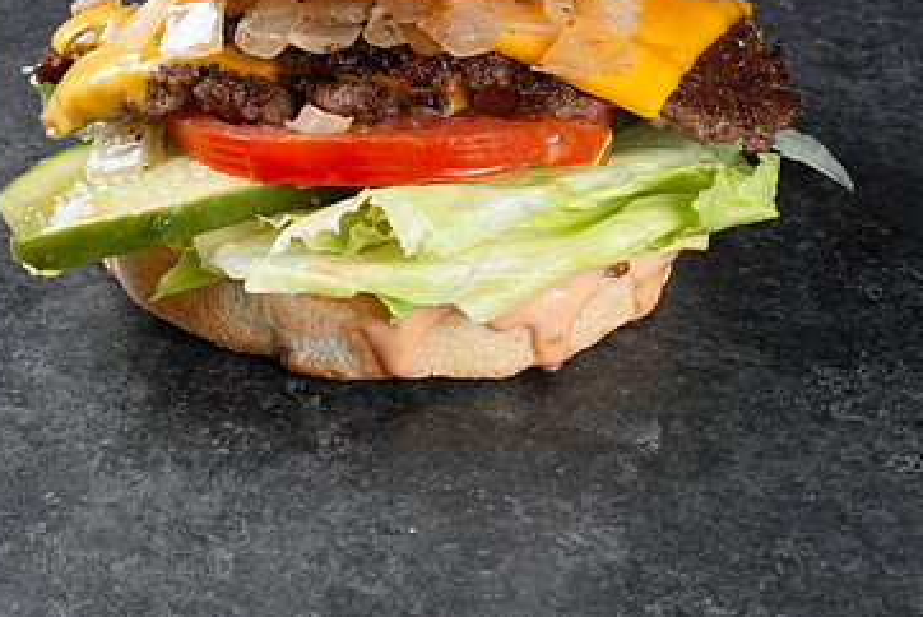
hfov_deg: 20.4
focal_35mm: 100
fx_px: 2566
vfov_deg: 13.6
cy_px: 96
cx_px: 401
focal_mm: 50
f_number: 13
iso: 250
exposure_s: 1/200
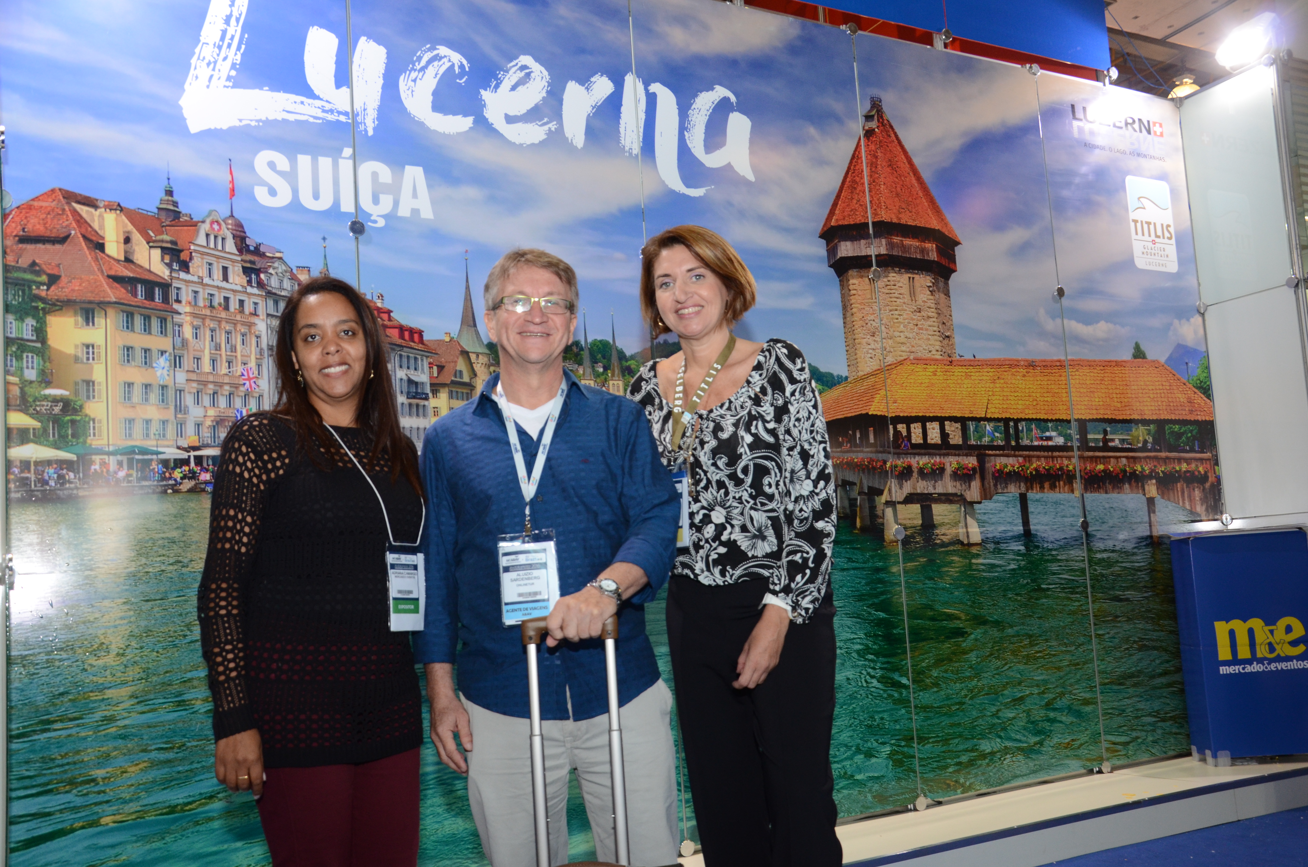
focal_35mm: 33
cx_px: 654
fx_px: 1197
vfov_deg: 39.8
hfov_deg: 57.3
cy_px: 434
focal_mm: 22
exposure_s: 1/80
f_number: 5
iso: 800
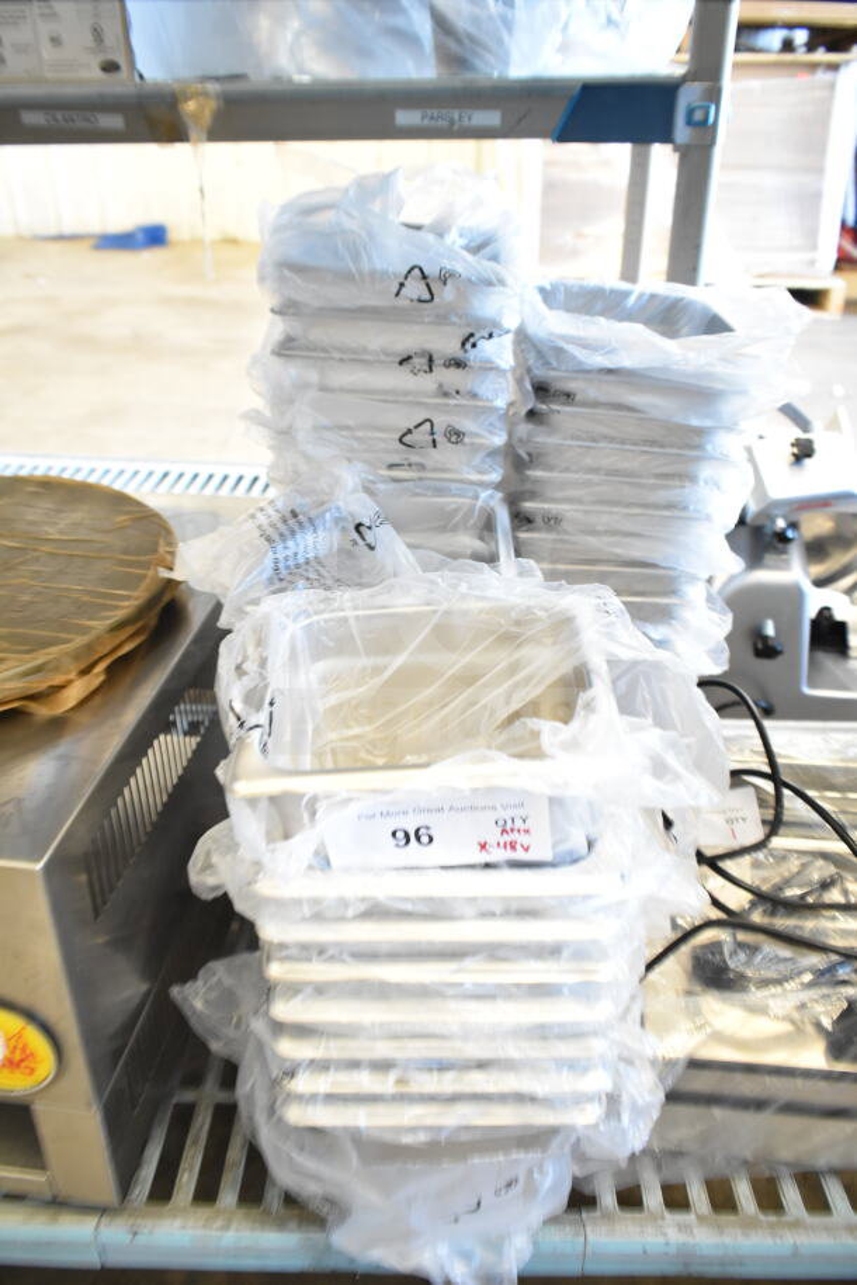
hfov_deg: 43.6
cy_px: 642
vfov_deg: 61.9
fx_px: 1070
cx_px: 428
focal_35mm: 30
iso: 1600
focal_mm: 20
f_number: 3.5
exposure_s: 1/40
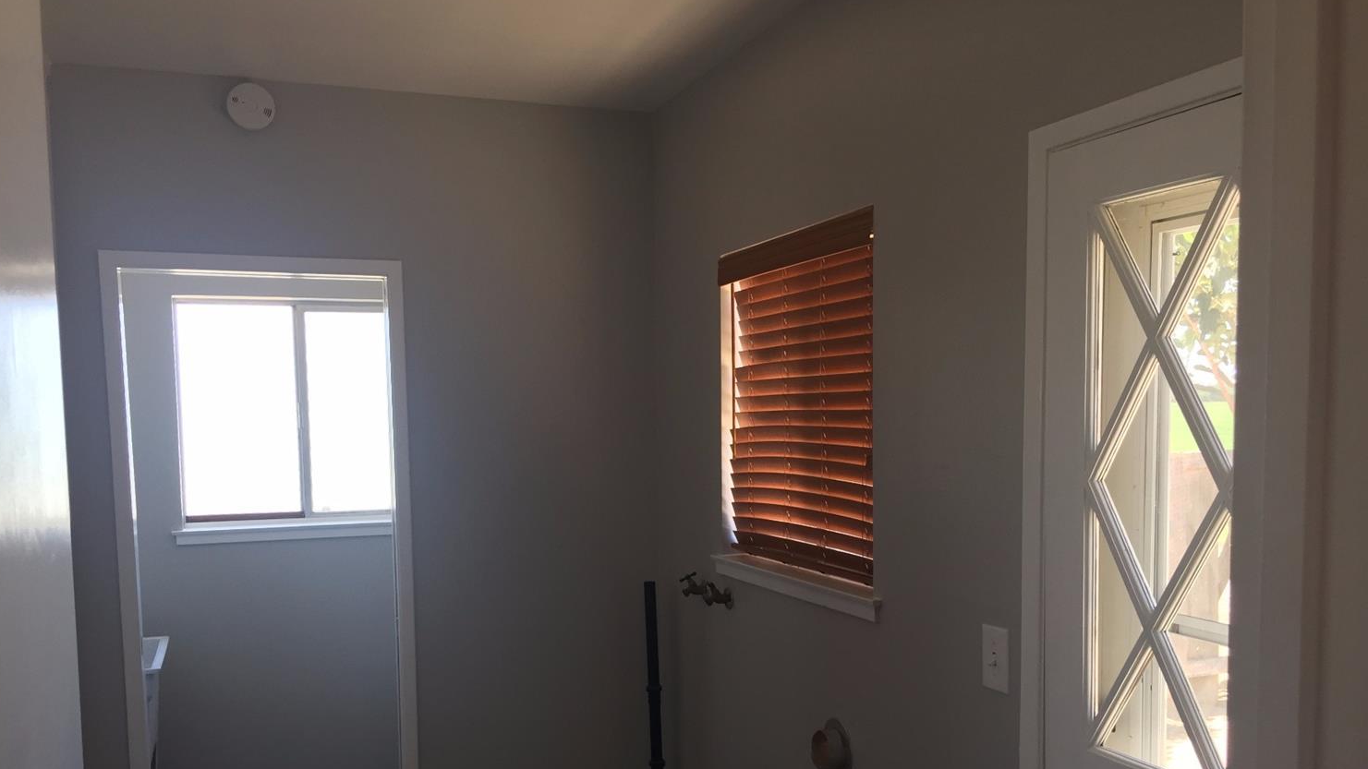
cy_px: 508
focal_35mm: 32
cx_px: 679
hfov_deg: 61.0
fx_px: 1161
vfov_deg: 36.3
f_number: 2.2
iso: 32
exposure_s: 1/60
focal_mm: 4.15
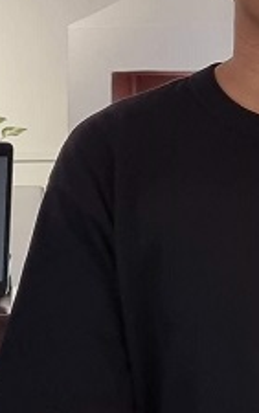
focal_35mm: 147
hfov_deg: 8.9
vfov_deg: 14.2
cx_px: 211
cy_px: 222
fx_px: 1657
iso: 400
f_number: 1.8
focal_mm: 5.4
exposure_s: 1/50
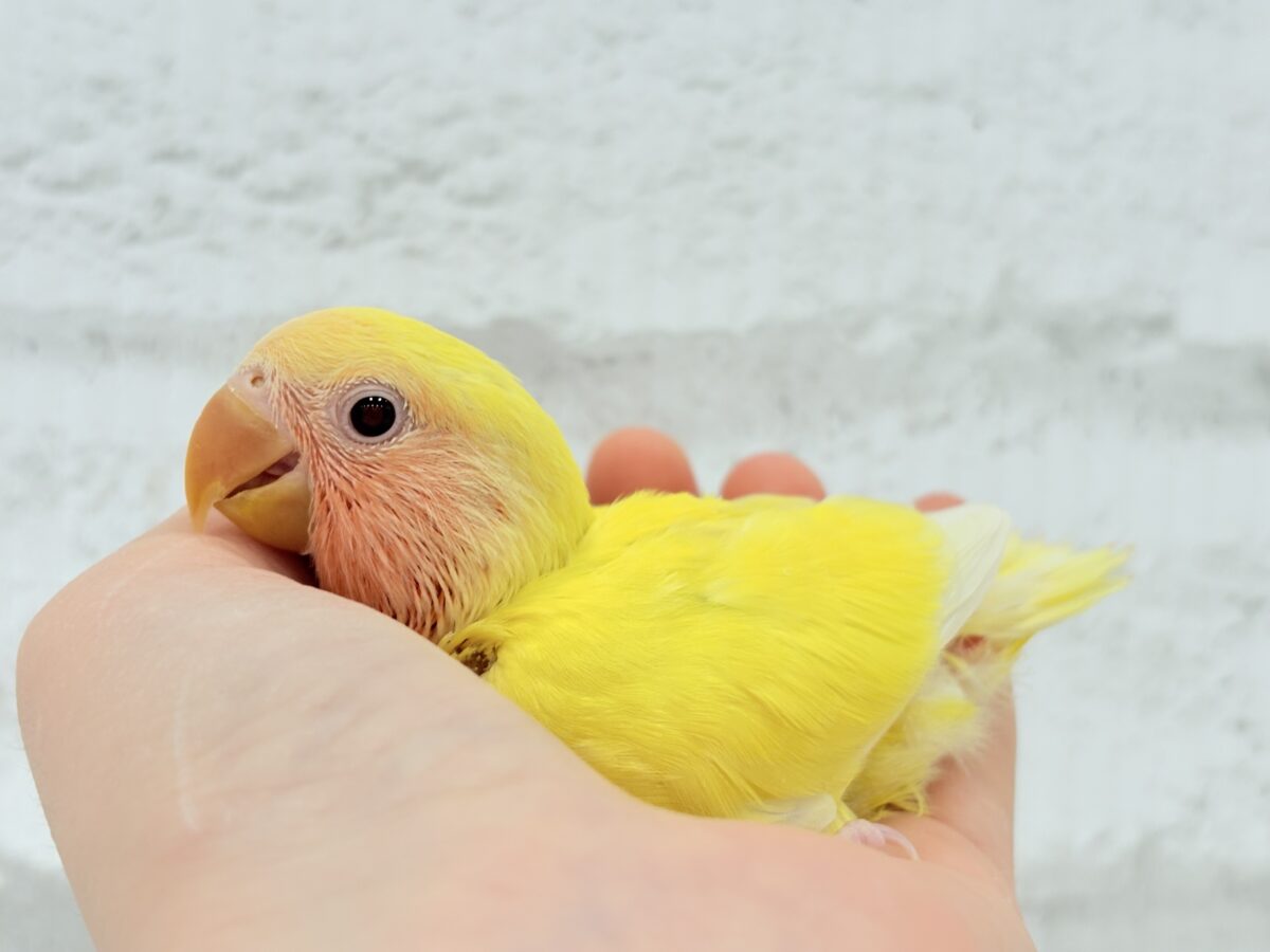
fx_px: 1908
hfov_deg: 36.8
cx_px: 635
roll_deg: -2.2
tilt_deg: -2.7
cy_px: 476
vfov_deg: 28.0
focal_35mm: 52
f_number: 1.6
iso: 50
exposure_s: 1/100
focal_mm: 5.96
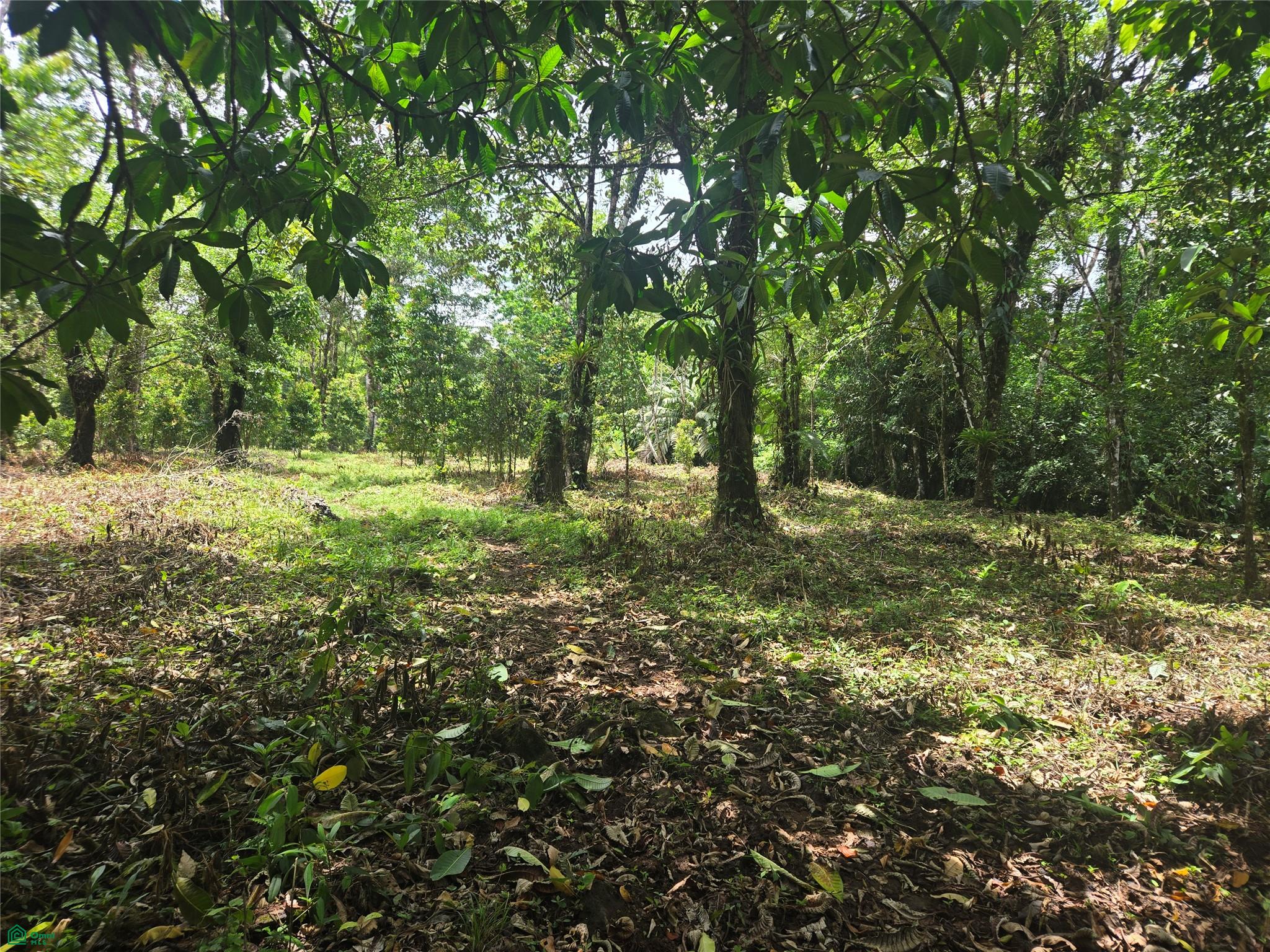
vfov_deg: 58.9
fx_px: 844
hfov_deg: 73.9
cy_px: 476
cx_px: 635
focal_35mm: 23
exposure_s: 1/304
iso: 25
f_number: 1.8
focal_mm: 5.4
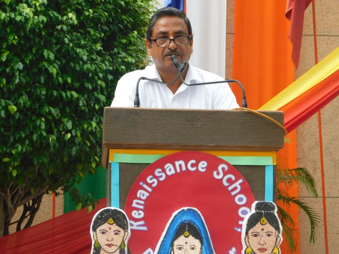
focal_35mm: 91
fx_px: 891
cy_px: 127
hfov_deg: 21.5
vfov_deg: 16.2
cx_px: 170
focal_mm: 16.1
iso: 125
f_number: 4.5
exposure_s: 1/125
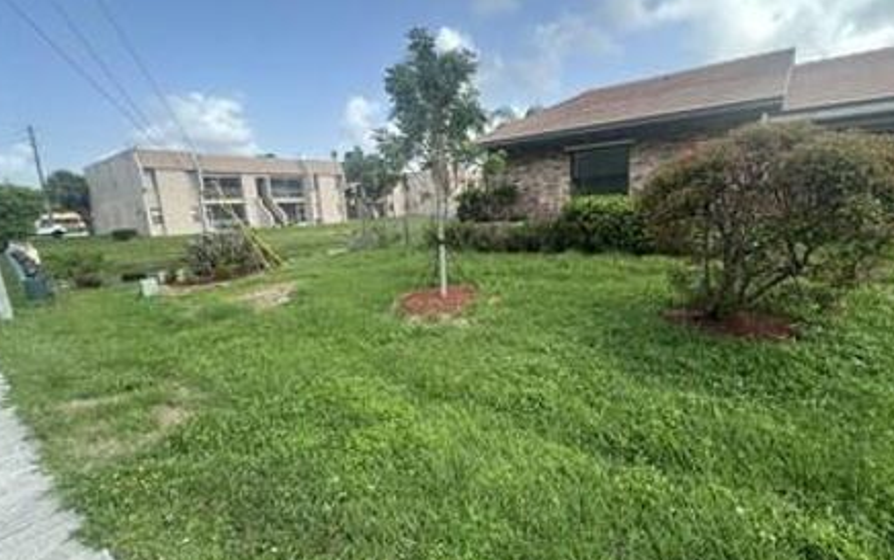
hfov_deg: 94.1
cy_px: 284
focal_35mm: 17
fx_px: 414
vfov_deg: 68.1
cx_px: 482
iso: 40
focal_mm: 2.22
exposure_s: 1/454
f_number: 2.2
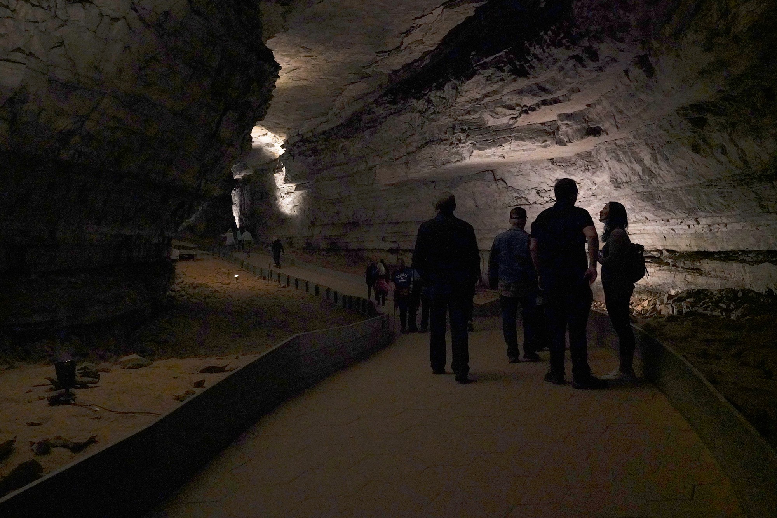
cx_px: 388
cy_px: 259
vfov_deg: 41.1
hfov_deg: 58.7
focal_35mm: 32
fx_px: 691
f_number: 5.6
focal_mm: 32
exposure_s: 1/60
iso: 12800
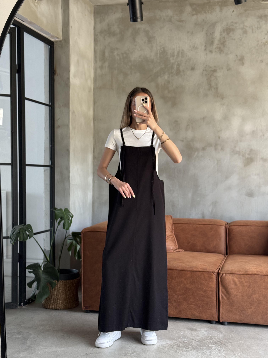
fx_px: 495
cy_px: 179
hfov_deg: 30.3
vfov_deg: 39.7
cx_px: 134
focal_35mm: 48
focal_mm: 6.76
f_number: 1.78
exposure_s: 1/60
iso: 125
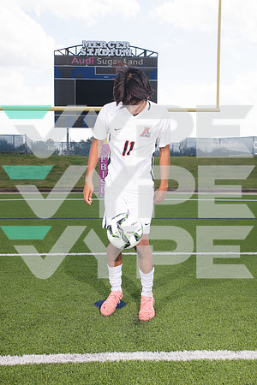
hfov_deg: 31.9
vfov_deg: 46.4
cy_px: 192
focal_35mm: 42
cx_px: 128
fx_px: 450
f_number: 7.1
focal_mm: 42
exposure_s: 1/320
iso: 125
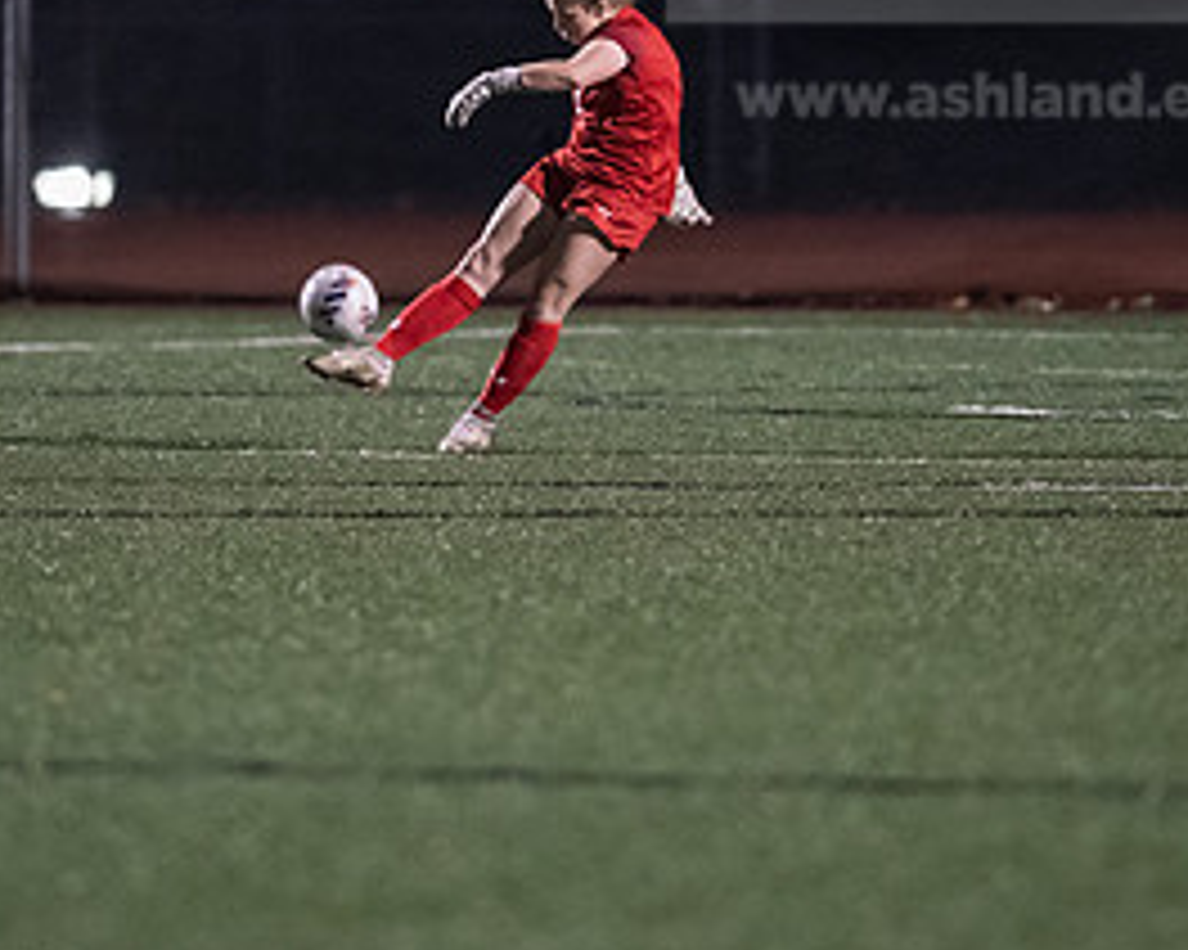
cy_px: 191
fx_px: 21756
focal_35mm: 619
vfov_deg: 2.5
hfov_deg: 3.1
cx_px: 531
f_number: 2.8
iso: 8000
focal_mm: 300
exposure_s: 1/1000
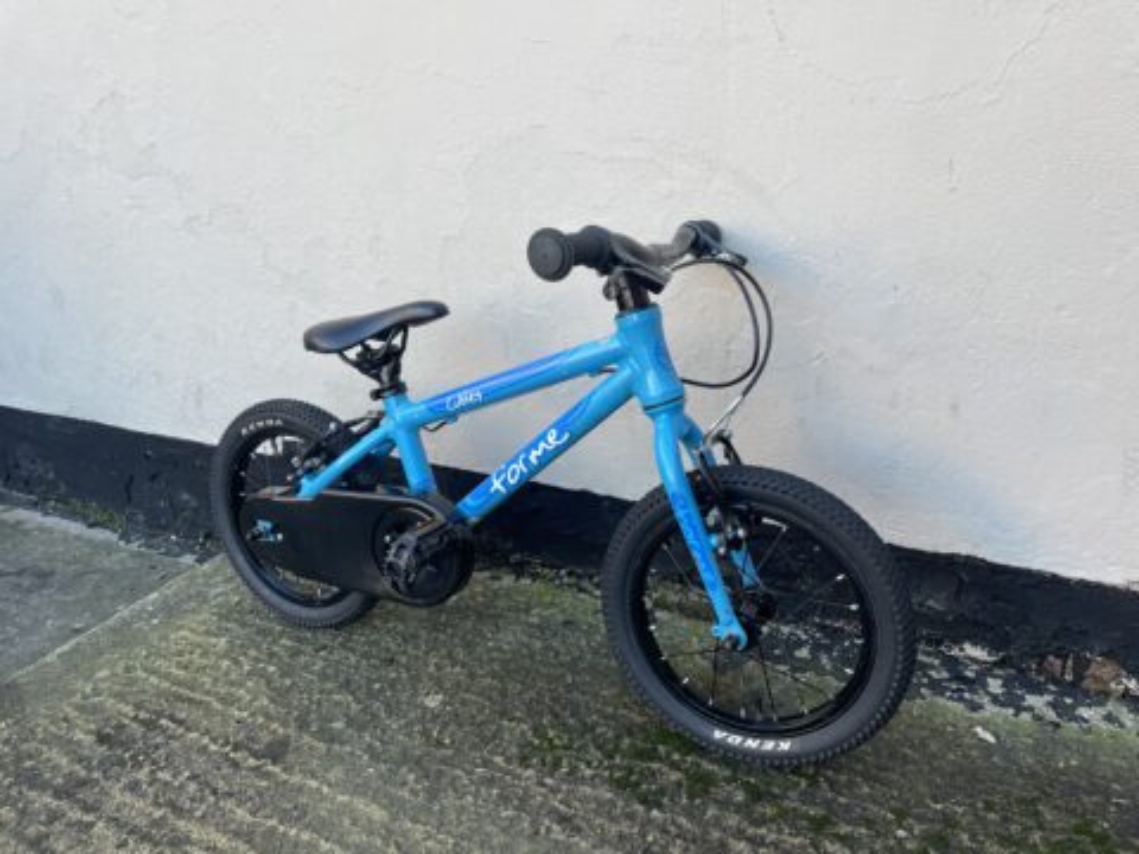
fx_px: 856
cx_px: 570
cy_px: 427
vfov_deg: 53.1
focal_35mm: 26
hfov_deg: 67.3
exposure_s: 1/136
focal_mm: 4.2
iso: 32
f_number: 1.6
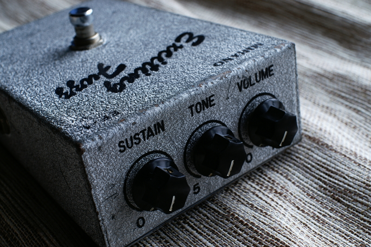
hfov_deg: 37.9
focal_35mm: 52
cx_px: 186
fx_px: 541
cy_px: 124
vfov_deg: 25.7
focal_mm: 35
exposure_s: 1/1.25
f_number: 9
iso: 100
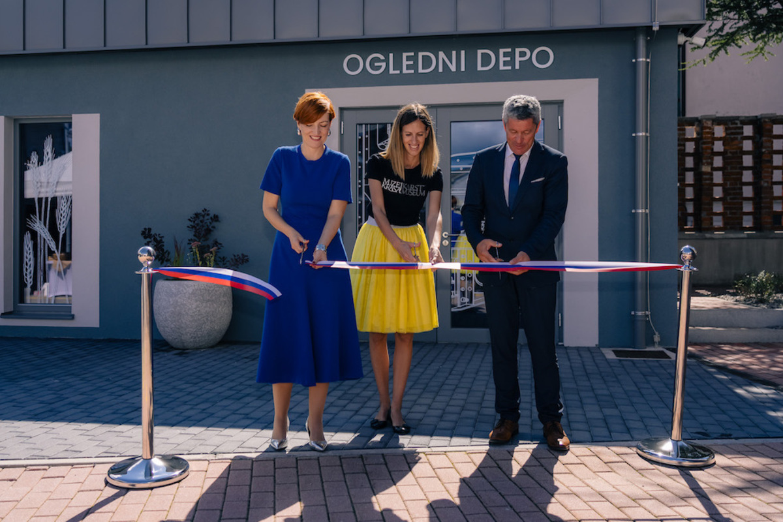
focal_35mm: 35
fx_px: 771
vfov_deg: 37.4
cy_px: 250
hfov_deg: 53.9
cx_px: 387
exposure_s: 1/2500
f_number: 4
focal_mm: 34
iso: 250
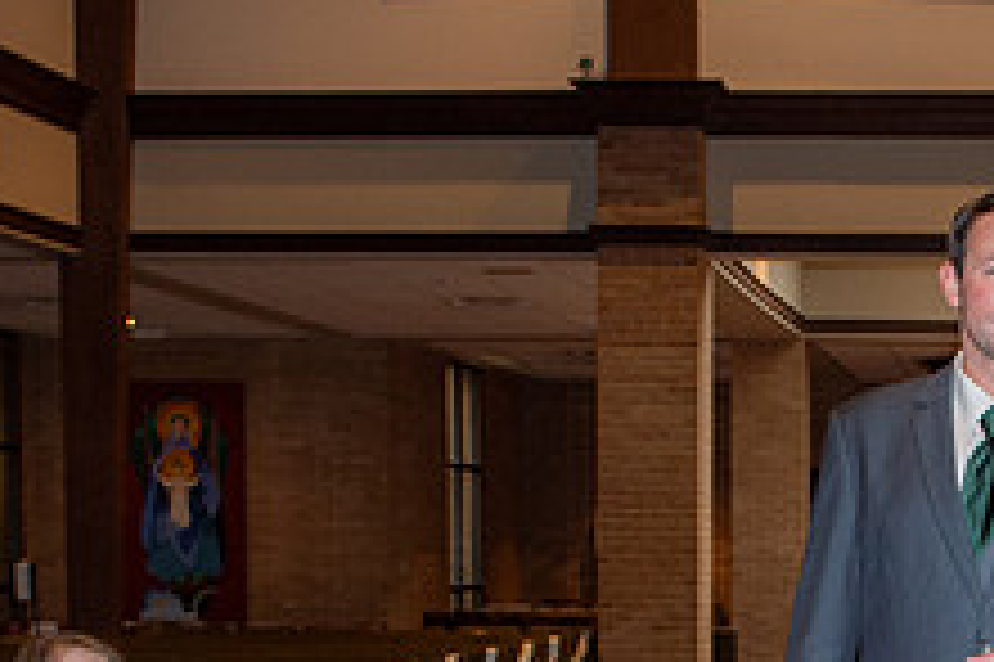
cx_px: 974
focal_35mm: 94
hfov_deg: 21.0
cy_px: 832
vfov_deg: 14.0
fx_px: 2593
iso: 1250
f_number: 5.6
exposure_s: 1/160
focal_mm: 24
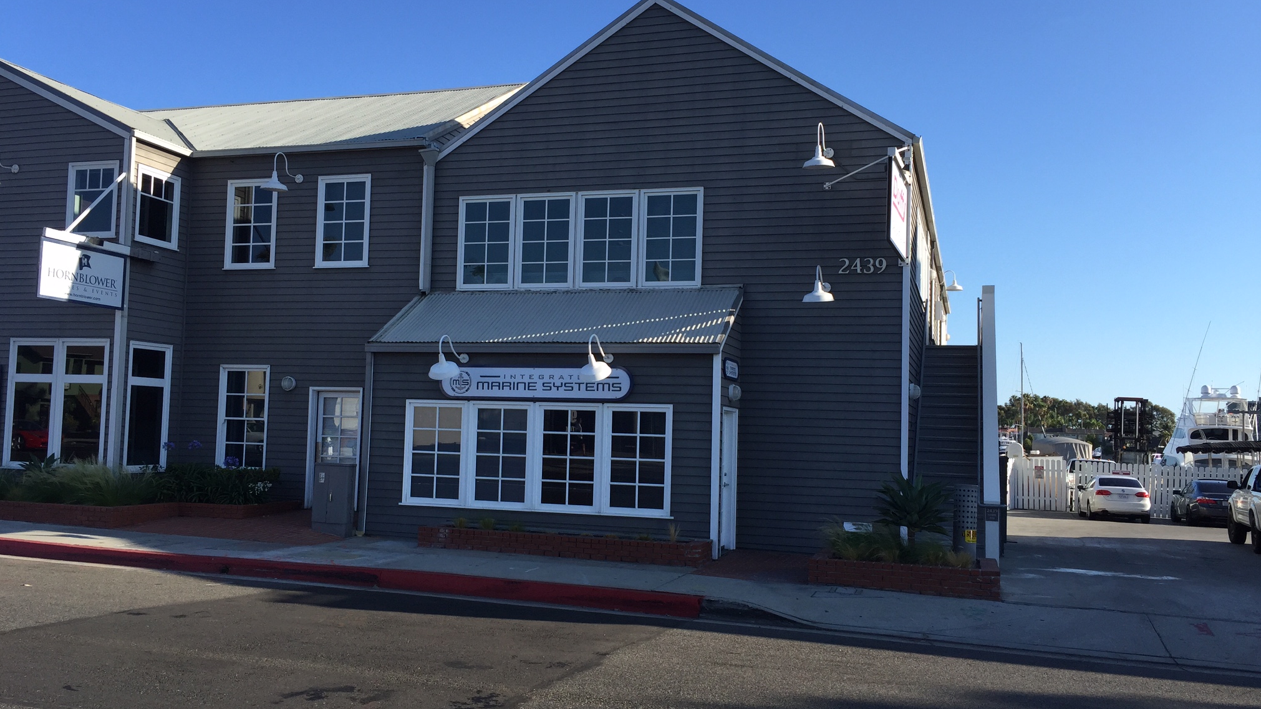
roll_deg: -1.8
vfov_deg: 36.6
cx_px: 626
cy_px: 387
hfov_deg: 61.0
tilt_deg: +3.2
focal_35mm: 32
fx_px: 1070
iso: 32
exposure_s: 1/920
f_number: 2.2
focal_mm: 4.15
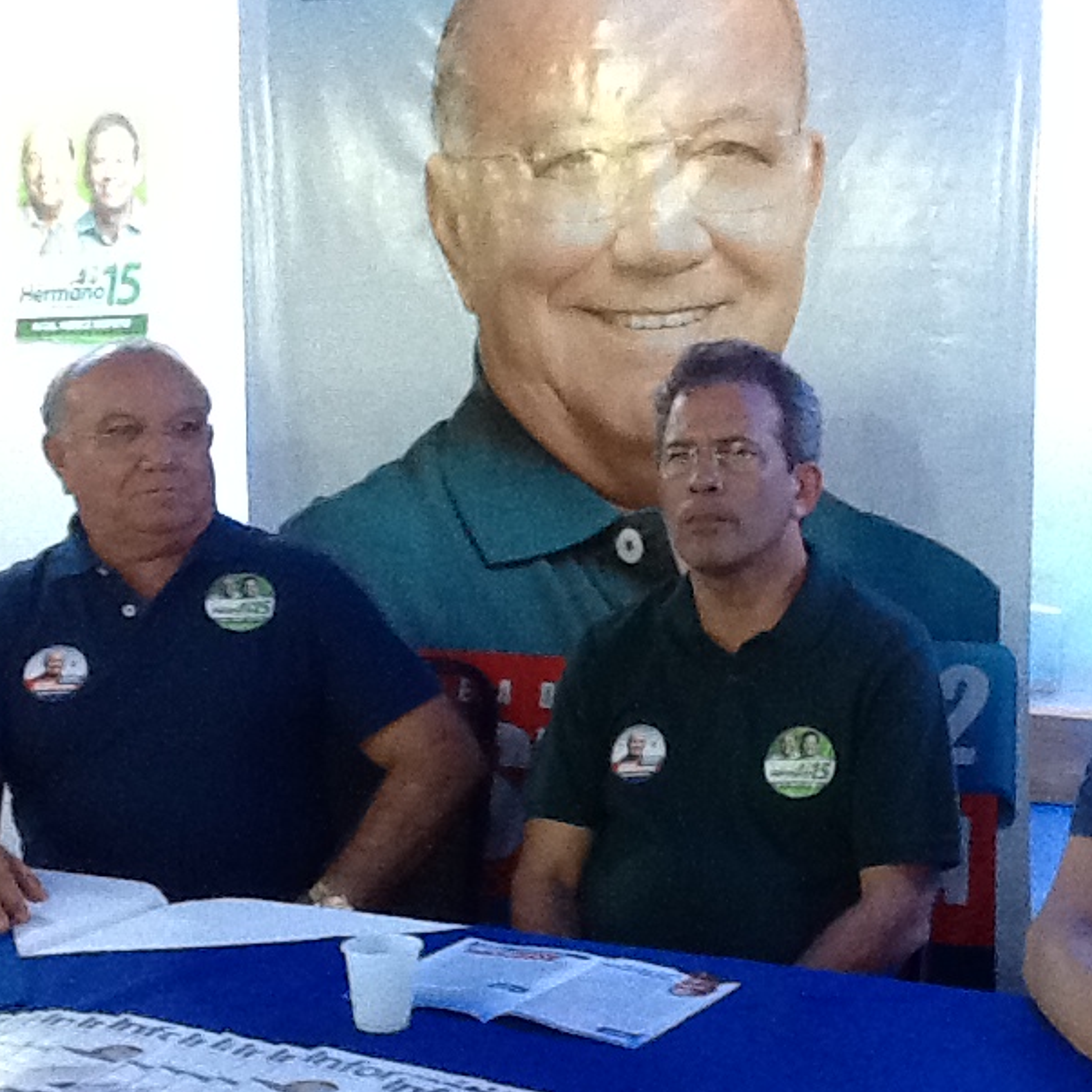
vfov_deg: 37.4
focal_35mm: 45
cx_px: 784
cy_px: 641
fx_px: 1606
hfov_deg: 36.9
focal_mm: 2.03
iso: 320
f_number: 2.4
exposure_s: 1/30
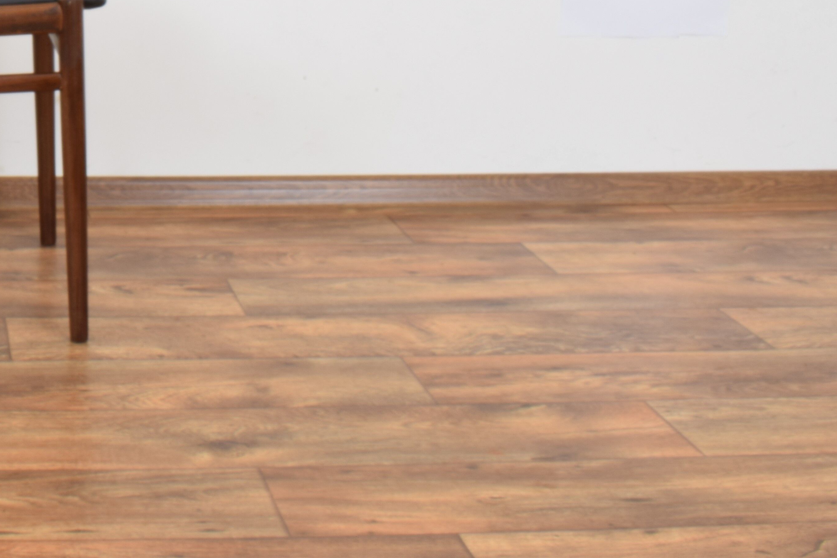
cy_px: -58
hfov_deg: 25.8
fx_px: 1697
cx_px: -70
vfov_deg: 18.0
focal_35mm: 73
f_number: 25
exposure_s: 4
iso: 100
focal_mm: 22
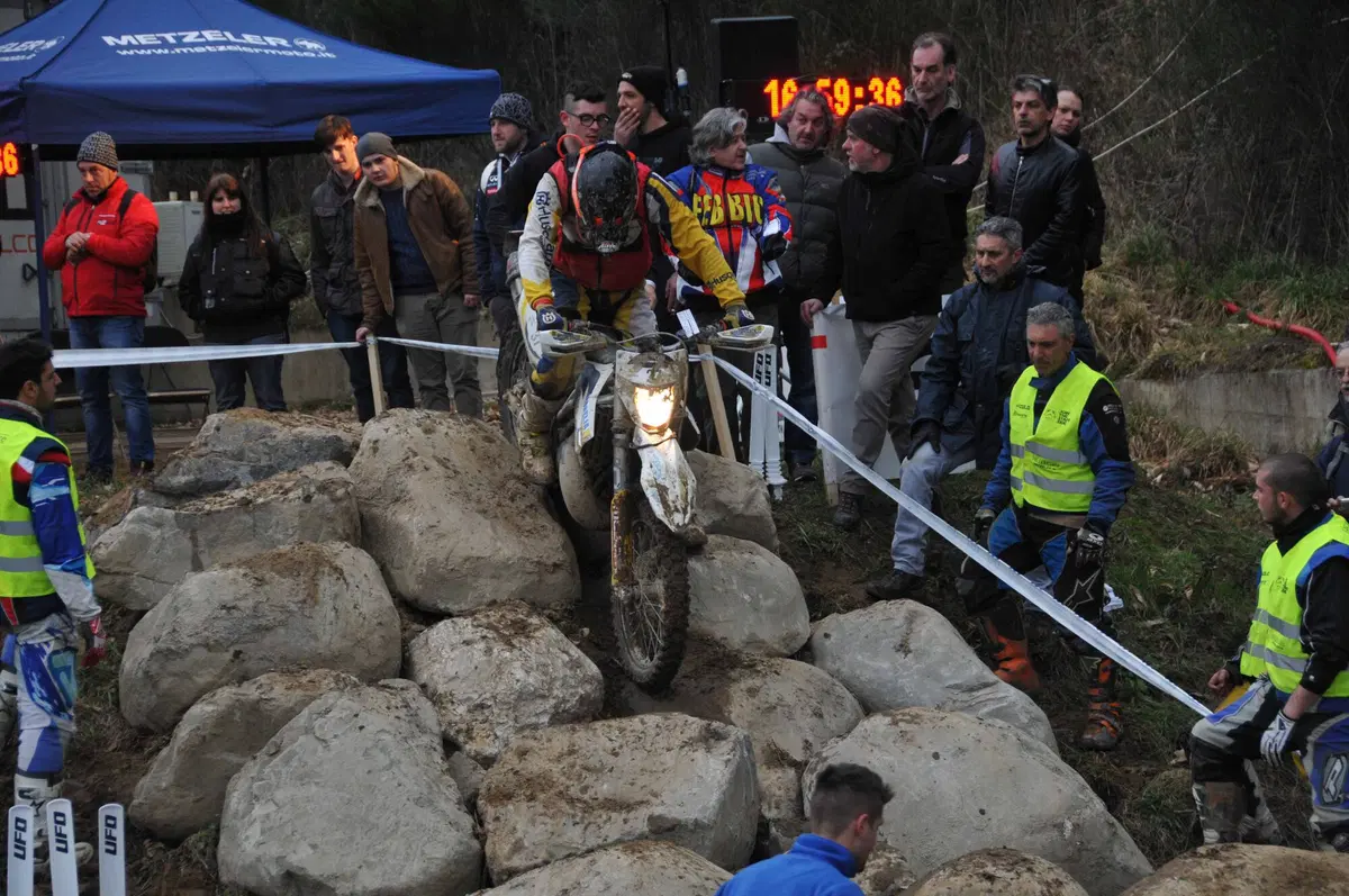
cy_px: 448
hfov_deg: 16.7
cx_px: 674
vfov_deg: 11.1
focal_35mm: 123
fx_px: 4603
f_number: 5
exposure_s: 1/125
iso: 800
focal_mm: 82
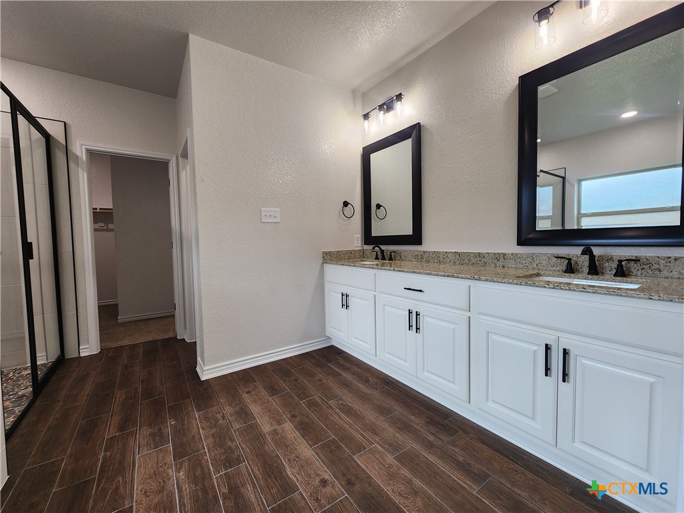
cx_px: 342
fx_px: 257
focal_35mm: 13
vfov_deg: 89.9
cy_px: 256
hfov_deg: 106.2
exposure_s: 1/60
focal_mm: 2.2
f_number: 2.2
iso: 64
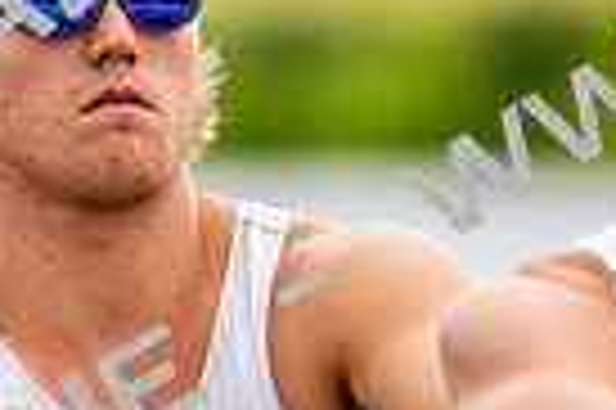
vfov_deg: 0.8
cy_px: 311
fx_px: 28951
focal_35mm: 1694
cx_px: 72
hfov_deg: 1.2
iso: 360
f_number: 4.5
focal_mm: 400
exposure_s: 1/2500
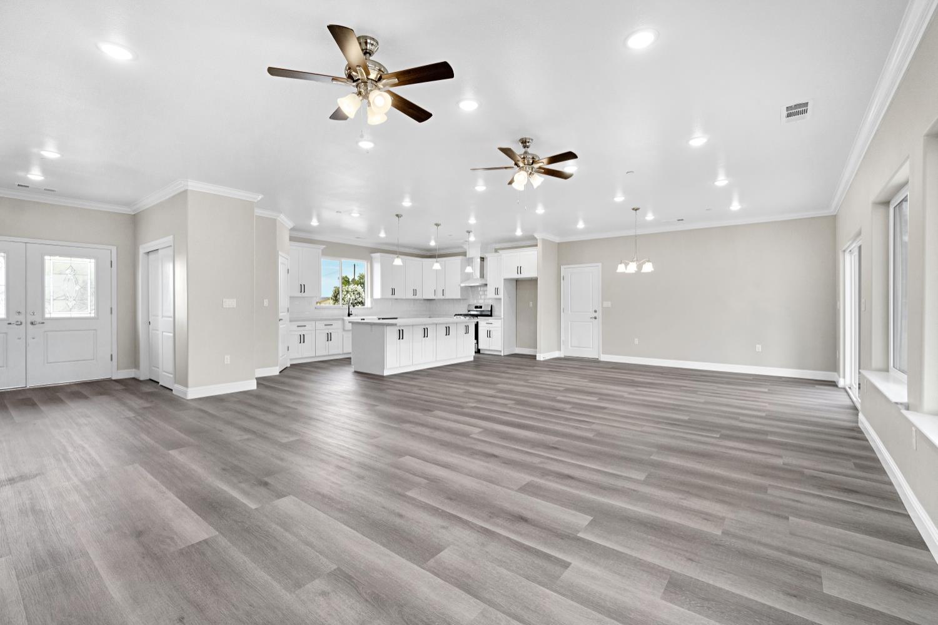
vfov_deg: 77.3
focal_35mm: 15
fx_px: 391
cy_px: 312
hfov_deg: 100.4
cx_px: 469
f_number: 8
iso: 320
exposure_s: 1/40
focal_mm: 10
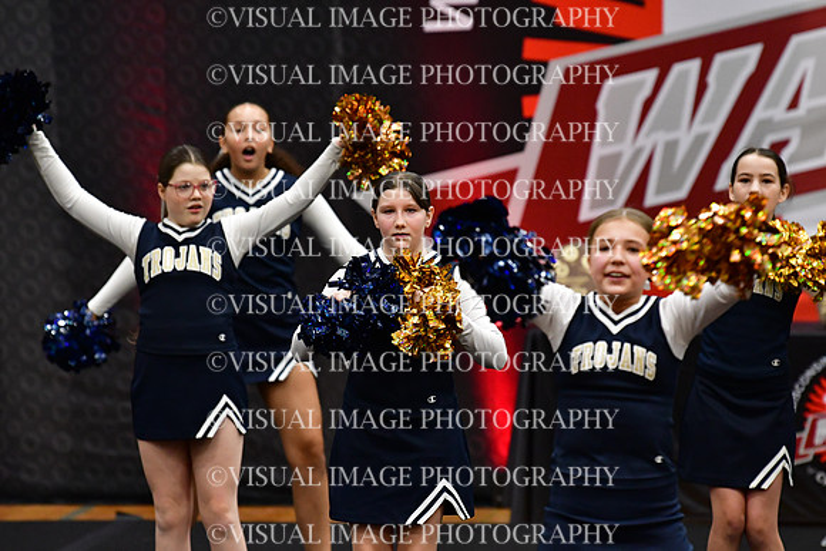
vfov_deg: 4.6
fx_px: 6885
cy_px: 276
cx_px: 413
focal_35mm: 300
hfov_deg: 6.9
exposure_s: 1/500
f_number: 3.5
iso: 4000
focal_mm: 200
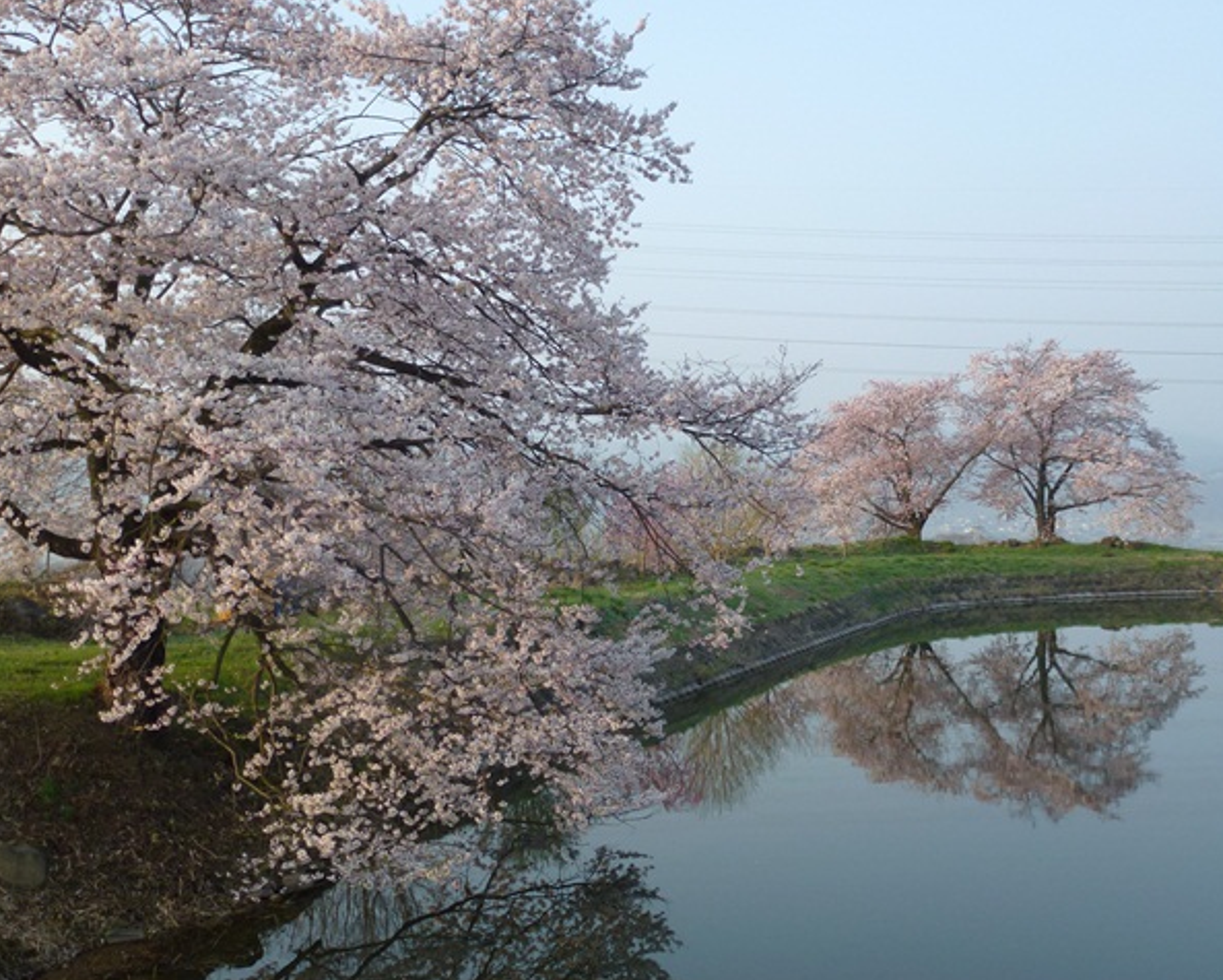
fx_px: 1449
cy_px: 491
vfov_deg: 37.4
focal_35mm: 40
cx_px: 573
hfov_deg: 45.7
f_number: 3.8
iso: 100
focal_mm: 6.8
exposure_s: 1/250
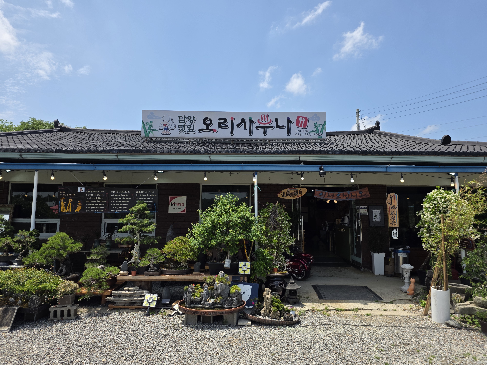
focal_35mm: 23
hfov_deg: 73.9
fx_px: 324
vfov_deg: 58.9
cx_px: 244
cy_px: 182
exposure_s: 1/5017
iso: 80
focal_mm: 6.25
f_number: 1.7
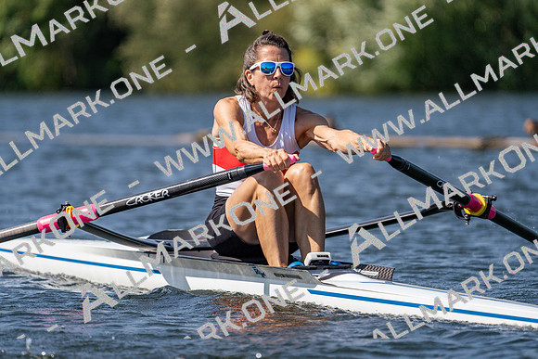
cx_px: 269
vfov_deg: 3.3
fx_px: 6143
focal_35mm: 411
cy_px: 180
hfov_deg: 5.0
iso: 250
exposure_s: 1/2000
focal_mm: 411
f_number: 6.3
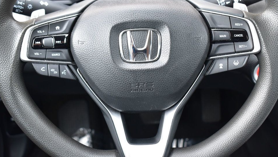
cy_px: 84
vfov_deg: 21.1
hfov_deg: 36.6
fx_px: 420
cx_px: 145
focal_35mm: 57
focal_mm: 34
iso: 450
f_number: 6.3
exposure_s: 1/15
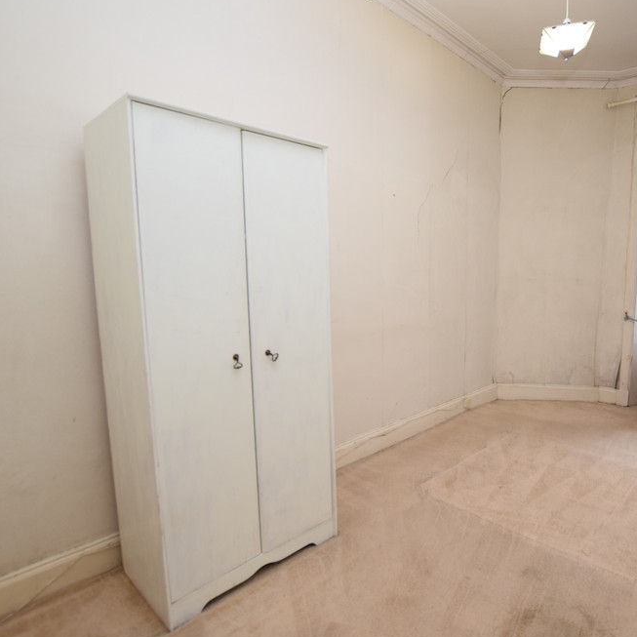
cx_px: 404
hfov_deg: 73.4
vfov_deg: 74.8
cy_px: 320
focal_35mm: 20
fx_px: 416
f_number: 4
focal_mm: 10
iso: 800
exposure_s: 1/60
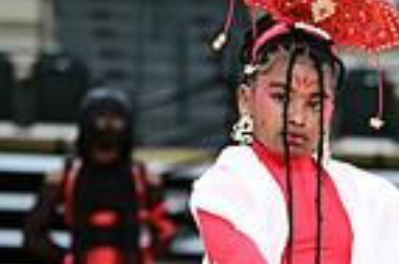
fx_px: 4434
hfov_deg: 5.1
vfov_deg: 3.4
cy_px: 407
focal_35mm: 401
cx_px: 542
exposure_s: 1/1000
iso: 6400
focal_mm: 98
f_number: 3.2
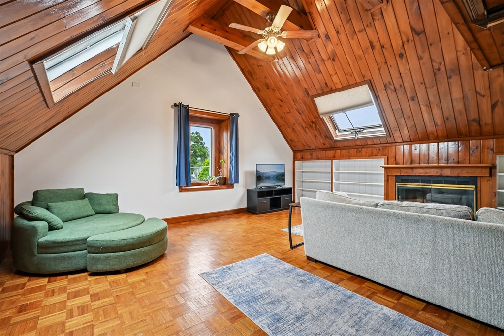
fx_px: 224
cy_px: 168
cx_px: 252
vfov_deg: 73.8
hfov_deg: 96.7
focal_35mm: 16
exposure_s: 1/13
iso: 400
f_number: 8
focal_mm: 16
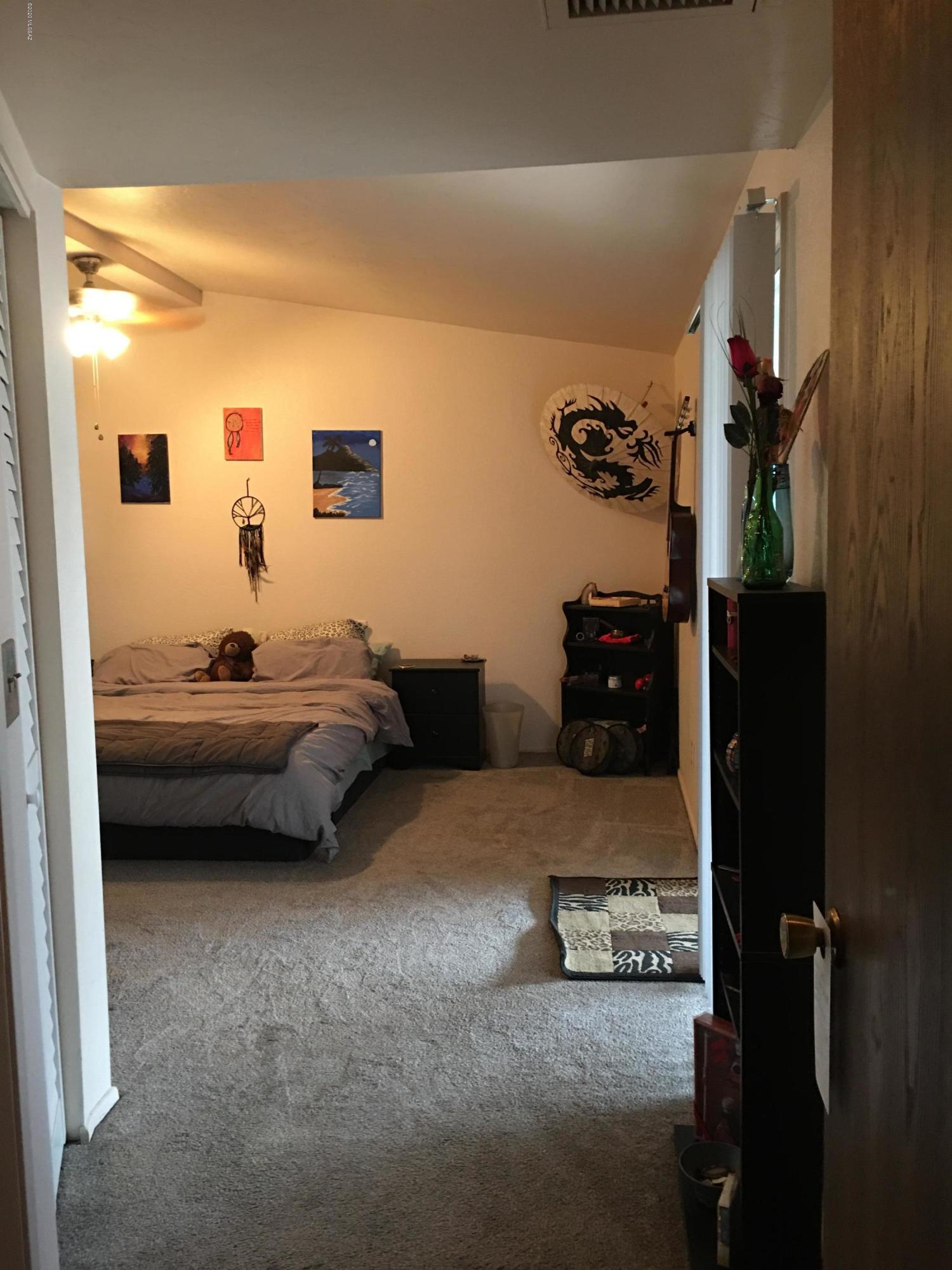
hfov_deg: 48.2
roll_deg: +0.5
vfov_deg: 61.7
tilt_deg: -4.1
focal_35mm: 29
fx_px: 1063
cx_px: 476
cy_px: 635
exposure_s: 1/4
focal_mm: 4.15
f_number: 2.2
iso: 50
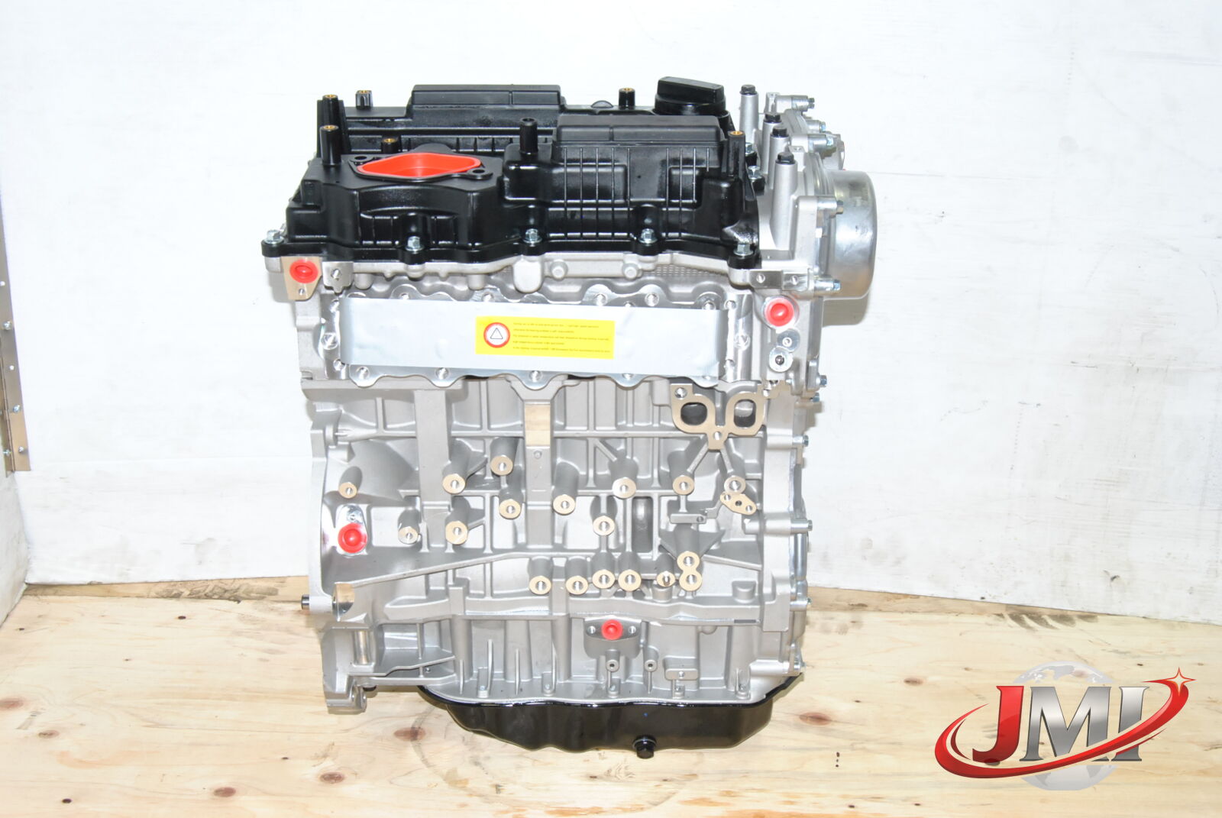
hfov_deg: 46.3
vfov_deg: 32.0
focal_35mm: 42
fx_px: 1427
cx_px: 611
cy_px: 409
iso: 800
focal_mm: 28
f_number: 13
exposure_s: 1/200
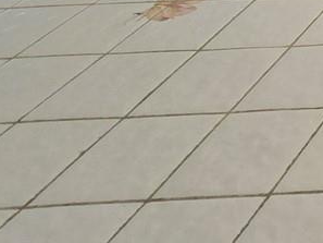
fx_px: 653
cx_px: 744
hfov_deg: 15.9
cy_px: -332
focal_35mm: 70
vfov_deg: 14.4
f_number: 2.2
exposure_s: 1/60
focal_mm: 2.2
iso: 80
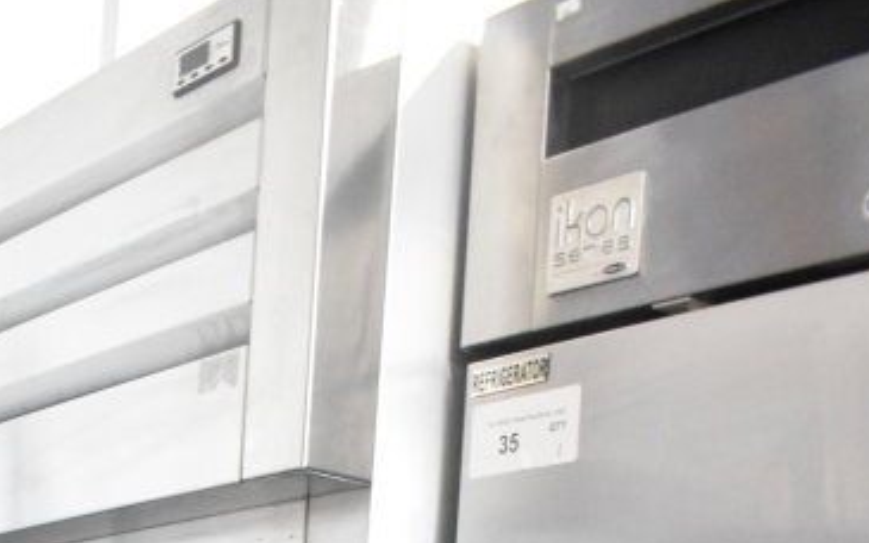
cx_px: 219
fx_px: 1634
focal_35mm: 69
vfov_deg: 15.3
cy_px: 1075
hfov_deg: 29.3
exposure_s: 1/100
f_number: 4.5
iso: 6400
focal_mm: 18
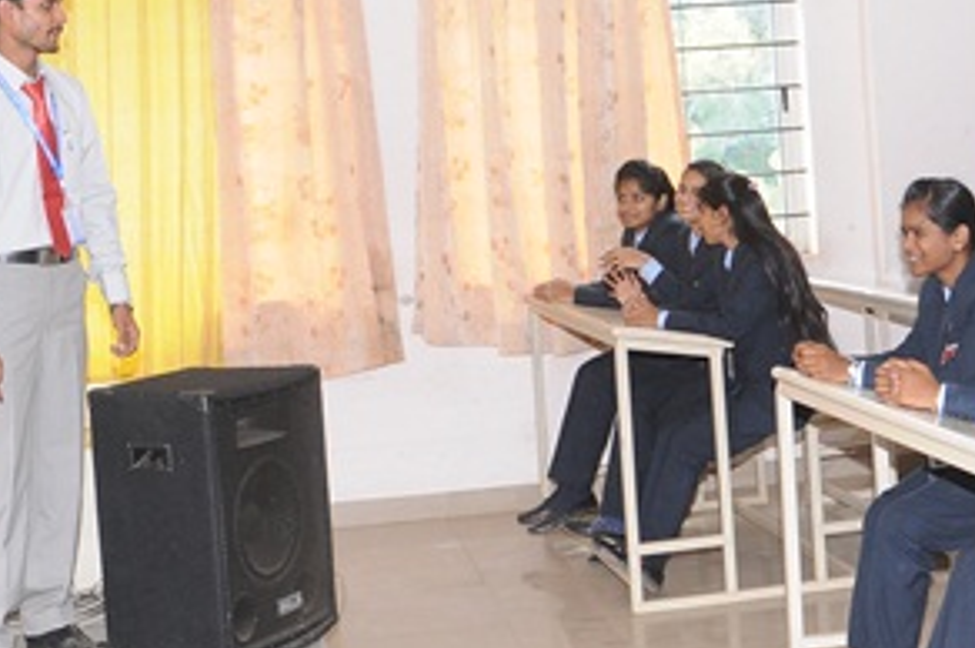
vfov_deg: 18.3
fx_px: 2002
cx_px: 591
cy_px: 162
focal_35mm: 74
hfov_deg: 27.3
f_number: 5
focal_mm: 18
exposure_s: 1/125
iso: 400
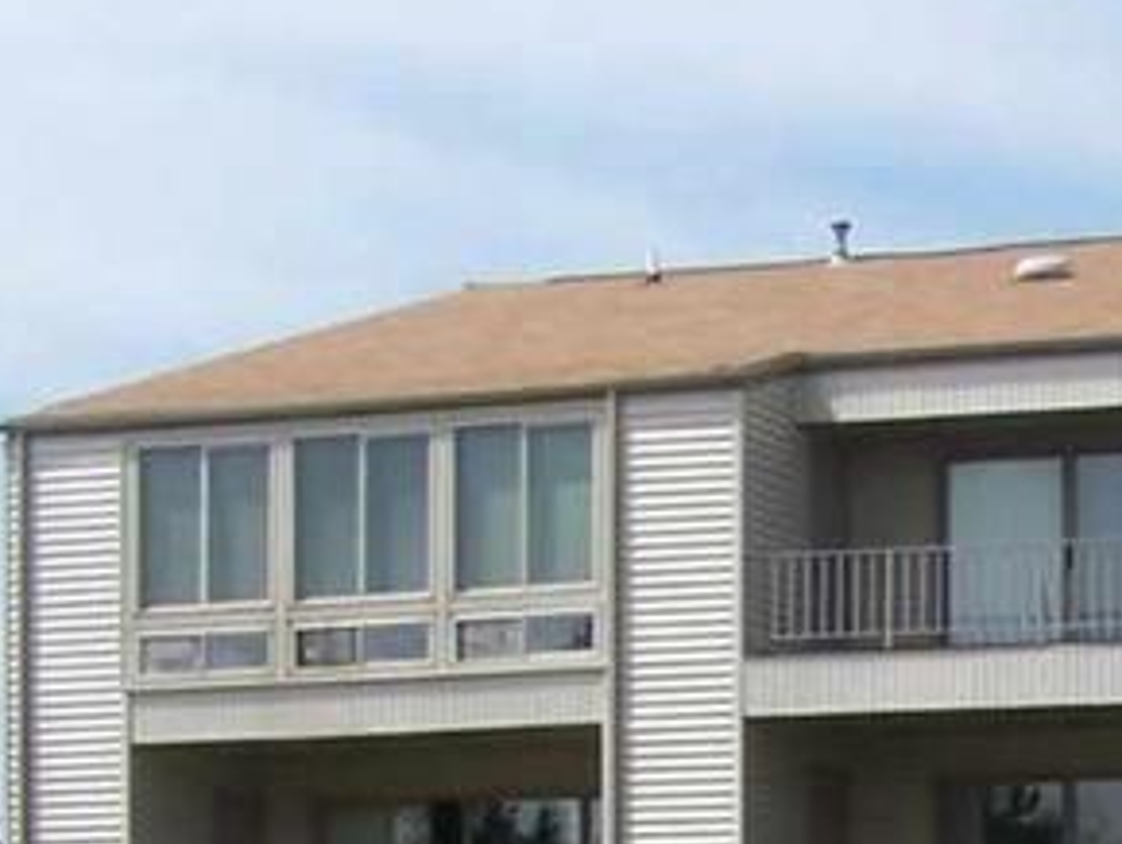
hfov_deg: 14.2
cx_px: 1389
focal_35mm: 134
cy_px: 1281
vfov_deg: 10.7
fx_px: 4347
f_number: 5.6
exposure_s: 1/350
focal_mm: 6.3
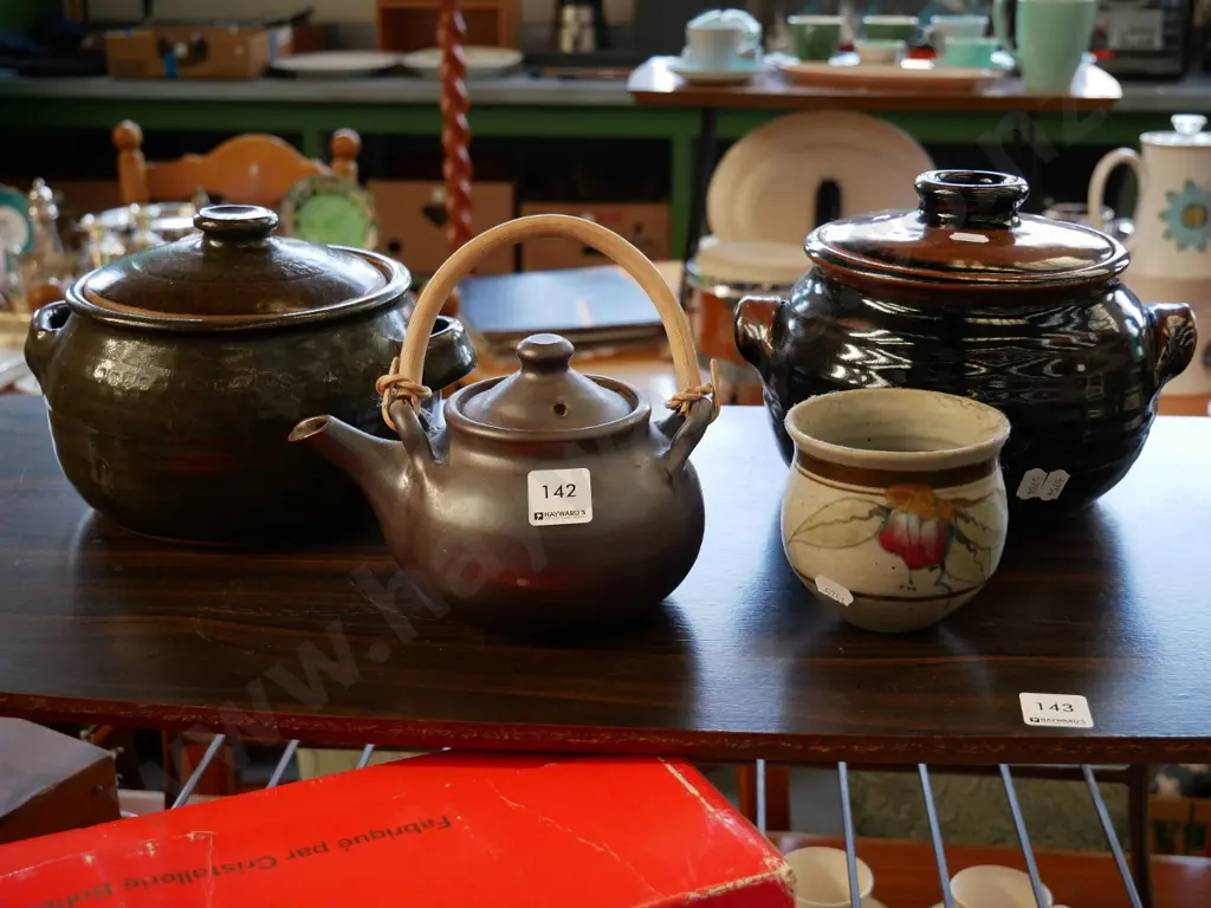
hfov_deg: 41.2
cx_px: 606
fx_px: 1609
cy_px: 454
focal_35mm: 46
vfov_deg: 31.5
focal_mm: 23
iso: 500
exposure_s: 1/60
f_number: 4.3
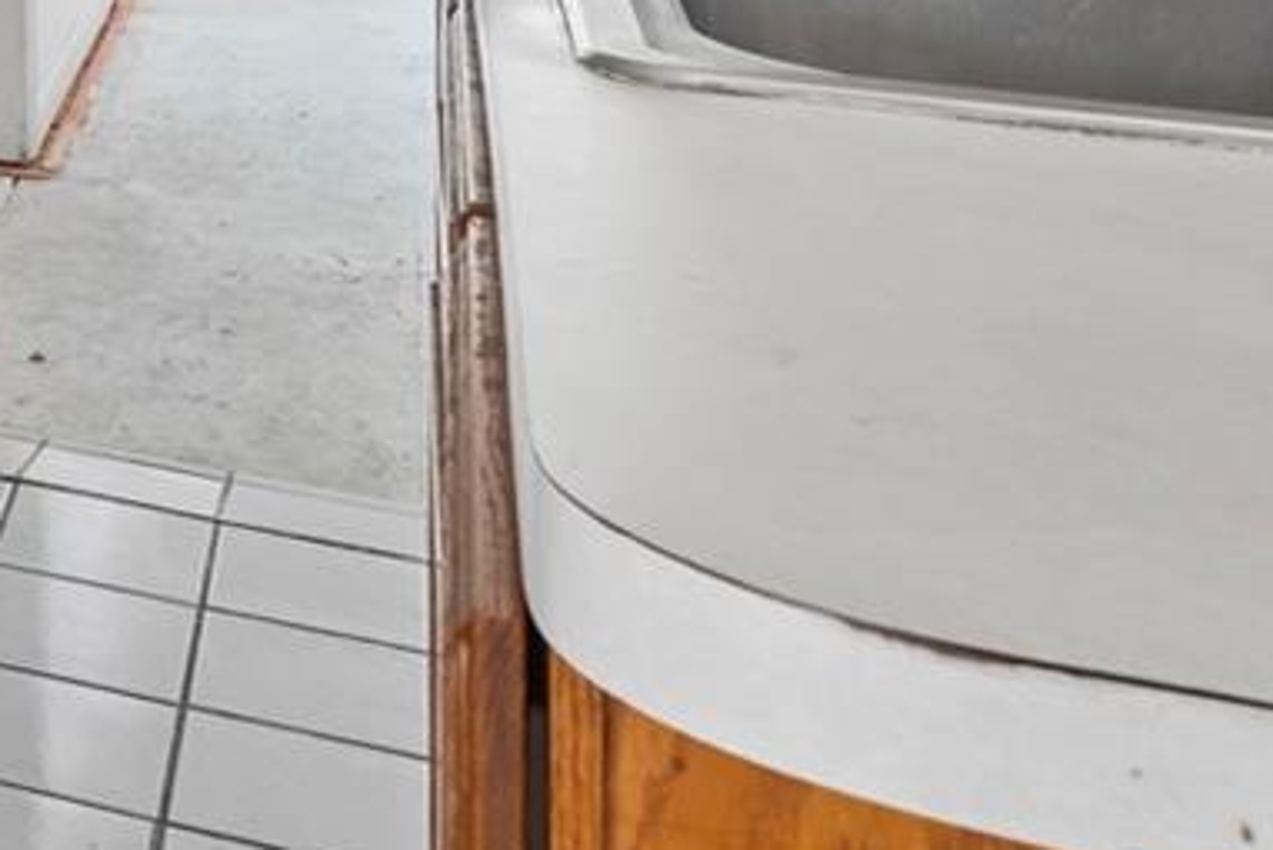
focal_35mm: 67
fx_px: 2370
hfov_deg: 22.3
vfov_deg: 17.9
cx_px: -830
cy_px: -477
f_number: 8
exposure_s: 2
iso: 200
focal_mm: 16
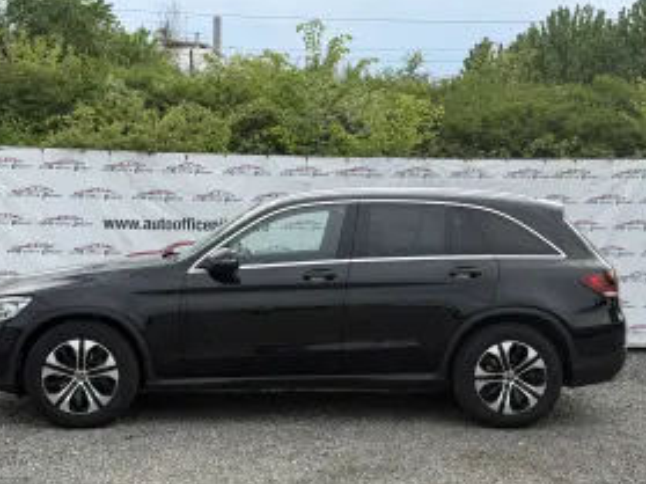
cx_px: 324
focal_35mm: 62
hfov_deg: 31.2
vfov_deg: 23.6
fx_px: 1157
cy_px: 266
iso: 64
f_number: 1.78
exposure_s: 1/2577
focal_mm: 6.76
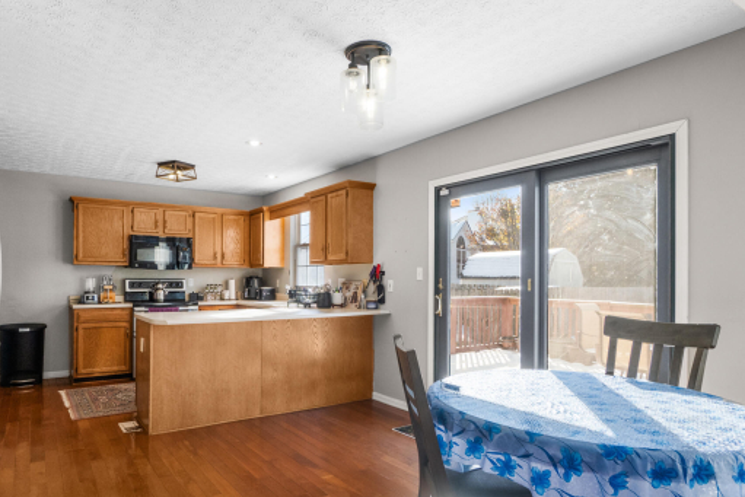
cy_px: 275
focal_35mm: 22
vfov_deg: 57.1
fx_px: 455
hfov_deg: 78.3
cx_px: 329
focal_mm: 10
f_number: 8
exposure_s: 1/80
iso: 400
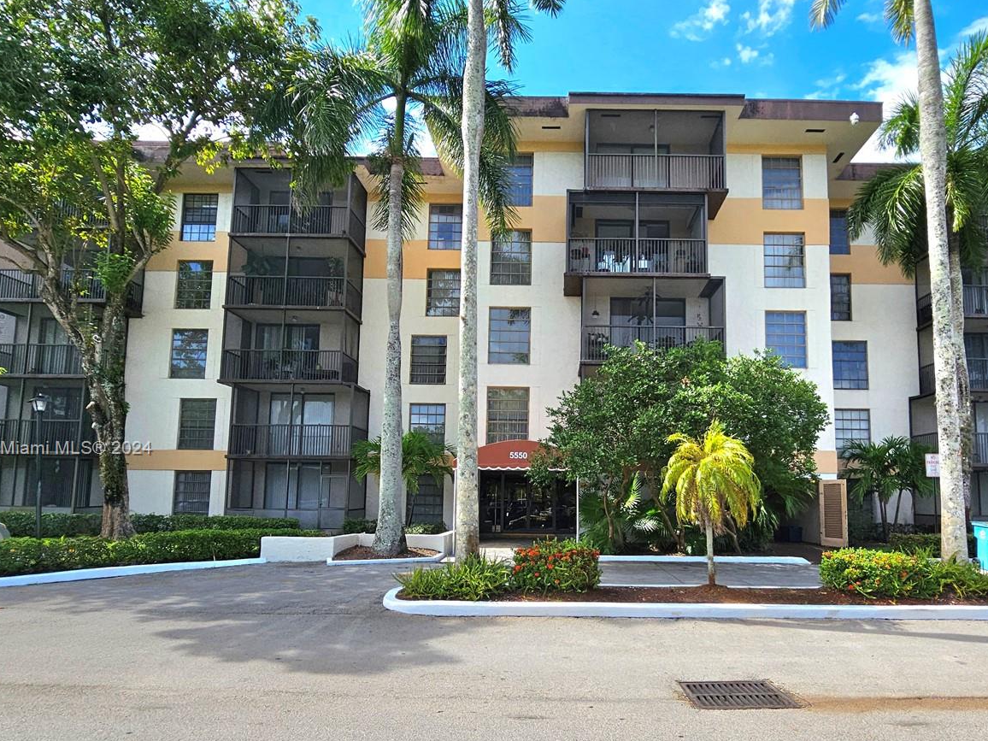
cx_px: 562
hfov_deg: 87.2
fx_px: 514
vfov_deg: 70.8
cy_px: 450
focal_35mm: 18
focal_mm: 2.2
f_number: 2.2
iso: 50
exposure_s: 1/1429
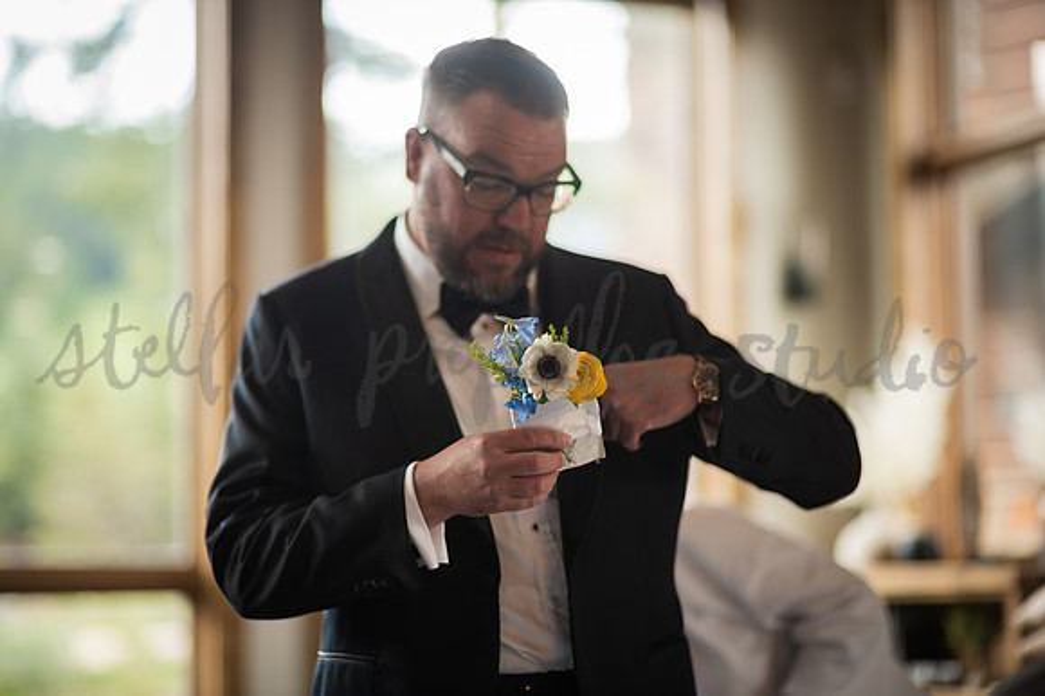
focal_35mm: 85
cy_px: 348
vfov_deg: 16.1
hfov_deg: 23.9
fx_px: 2466
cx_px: 522
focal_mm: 85
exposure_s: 1/200
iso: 160
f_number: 1.4
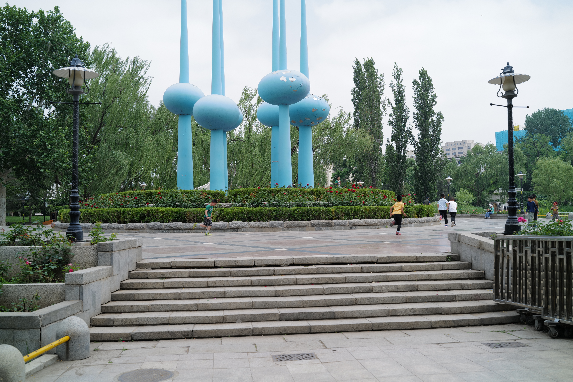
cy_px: 191
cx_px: 286
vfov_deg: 37.9
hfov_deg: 54.4
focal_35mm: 35
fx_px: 557
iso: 100
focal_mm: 35
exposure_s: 1/320
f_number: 3.4
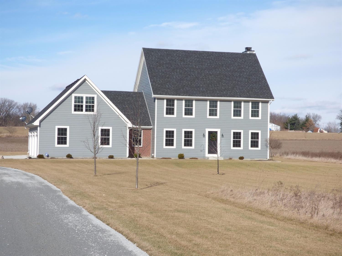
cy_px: 128
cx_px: 171
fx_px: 681
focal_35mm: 69
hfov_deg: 28.2
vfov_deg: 21.3
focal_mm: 12.29
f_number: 6.3
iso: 100
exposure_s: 1/400
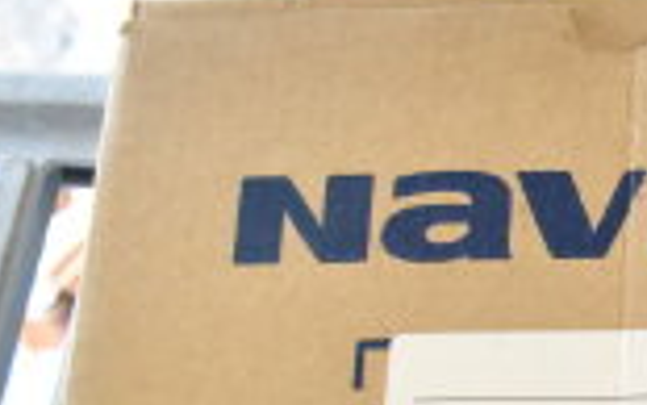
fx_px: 2223
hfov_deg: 14.3
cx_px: 1219
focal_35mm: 126
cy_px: 658
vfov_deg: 10.0
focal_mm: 21
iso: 6400
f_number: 6.3
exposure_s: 1/500
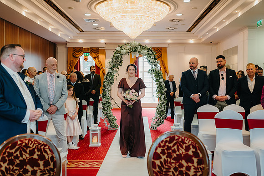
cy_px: 88
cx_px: 143
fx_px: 279
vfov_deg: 35.0
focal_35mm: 38
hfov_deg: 50.6
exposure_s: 1/200
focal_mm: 35
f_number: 2.2
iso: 1250
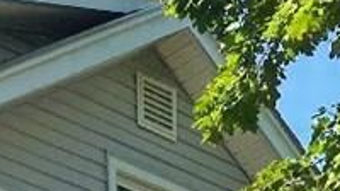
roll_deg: -0.8
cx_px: -56
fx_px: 1459
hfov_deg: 13.0
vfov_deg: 6.6
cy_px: 622
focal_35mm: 162
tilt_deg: +8.4
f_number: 2.2
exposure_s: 1/1350
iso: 25
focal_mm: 4.15
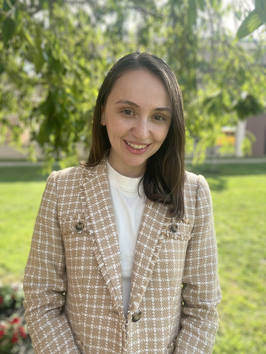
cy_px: 177
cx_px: 133
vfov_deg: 60.0
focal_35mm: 30
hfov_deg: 46.8
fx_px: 307
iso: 25
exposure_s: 1/121
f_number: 2.2
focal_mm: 2.71
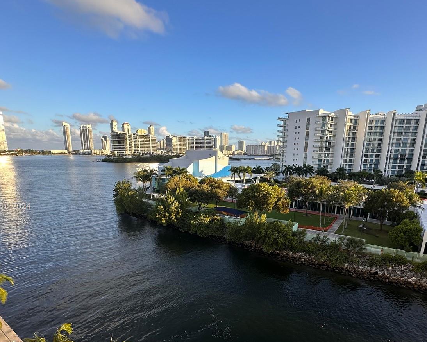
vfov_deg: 67.4
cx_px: 218
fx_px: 253
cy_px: 207
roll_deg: -0.6
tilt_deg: -12.6
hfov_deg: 80.3
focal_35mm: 20
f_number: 2.2
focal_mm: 2.22
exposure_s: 1/572
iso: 40
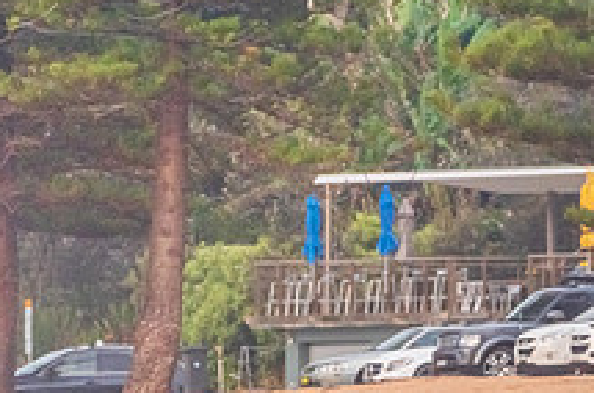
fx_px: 22259
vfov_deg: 1.0
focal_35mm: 1353
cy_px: 513
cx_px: 542
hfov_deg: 1.5
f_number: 5.6
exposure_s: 1/1600
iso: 2500
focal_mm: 500
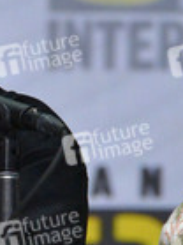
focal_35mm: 1559
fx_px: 11006
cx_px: -116
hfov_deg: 1.0
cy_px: 100
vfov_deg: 1.3
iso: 1600
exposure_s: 1/250
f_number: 6.3
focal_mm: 500
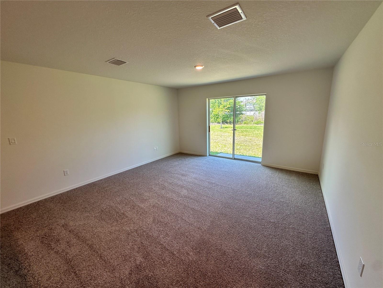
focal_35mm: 14
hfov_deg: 102.1
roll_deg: +1.2
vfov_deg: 85.7
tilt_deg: -10.9
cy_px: 144
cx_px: 192
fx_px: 155
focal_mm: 2.22
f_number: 2.2
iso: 50
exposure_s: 1/120
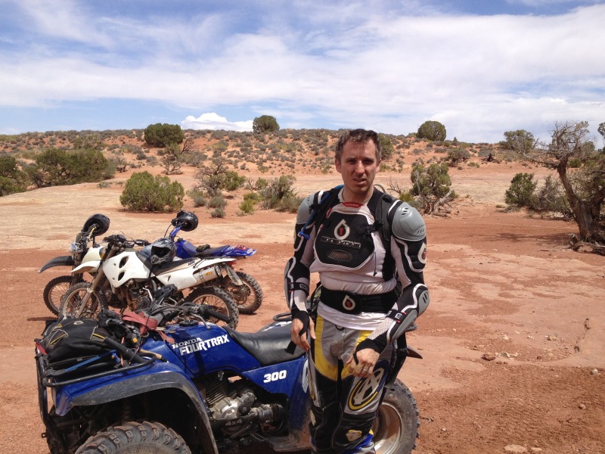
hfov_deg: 52.6
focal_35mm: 35
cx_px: 302
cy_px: 227
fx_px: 612
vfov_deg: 40.7
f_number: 2.4
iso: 50
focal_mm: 4.28
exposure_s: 1/2123
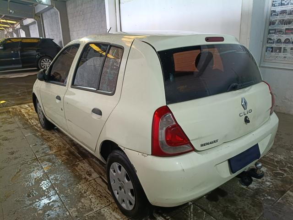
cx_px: 146
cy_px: 110
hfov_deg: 67.3
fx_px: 220
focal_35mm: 26
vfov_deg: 53.1
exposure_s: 1/60.1
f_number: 1.8
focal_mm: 4.81
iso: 557
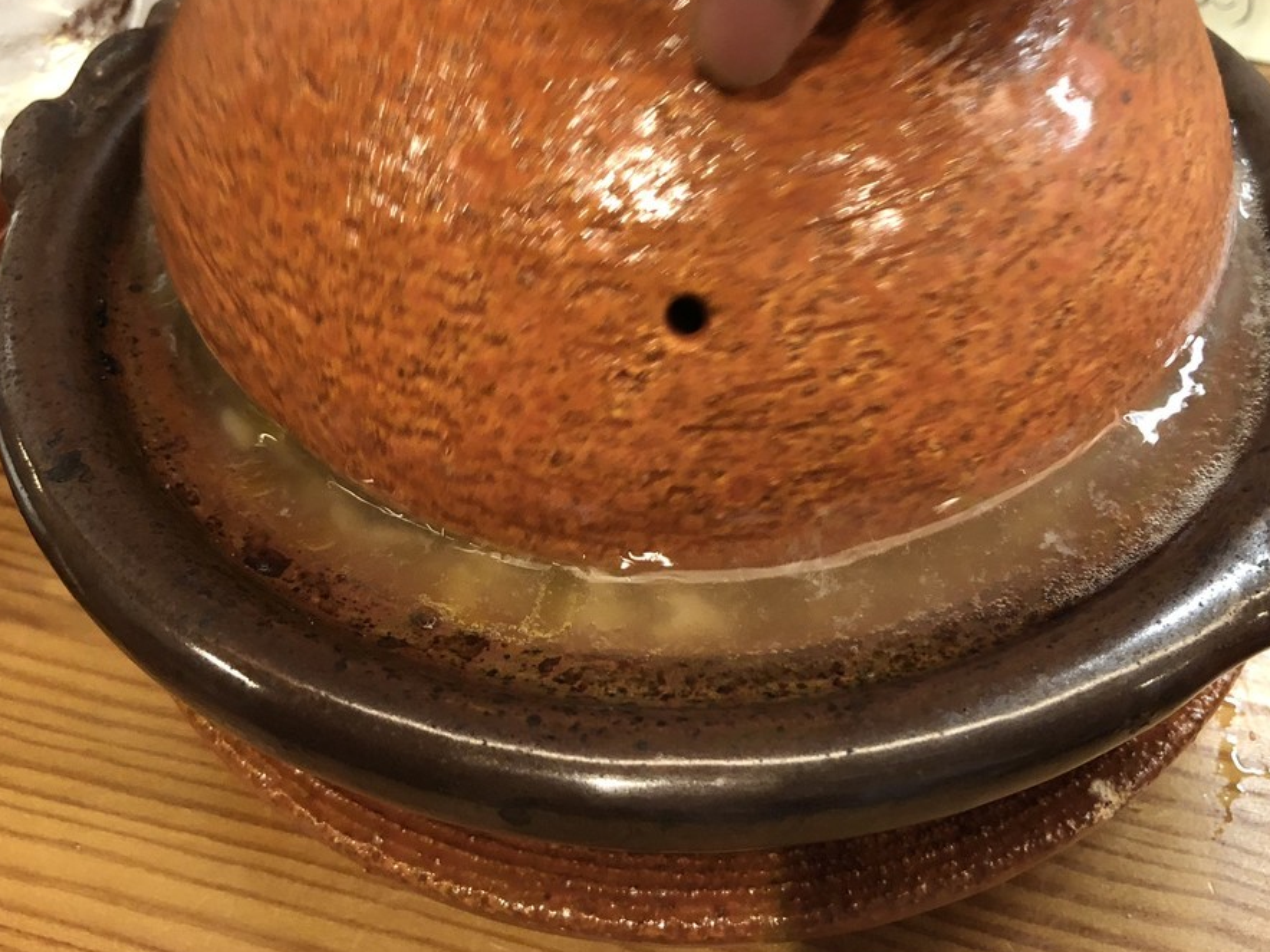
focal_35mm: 38
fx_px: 1394
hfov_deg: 49.0
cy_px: 352
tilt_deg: -45.9
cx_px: 667
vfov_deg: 37.5
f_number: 1.8
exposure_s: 1/15
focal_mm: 3.99
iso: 50
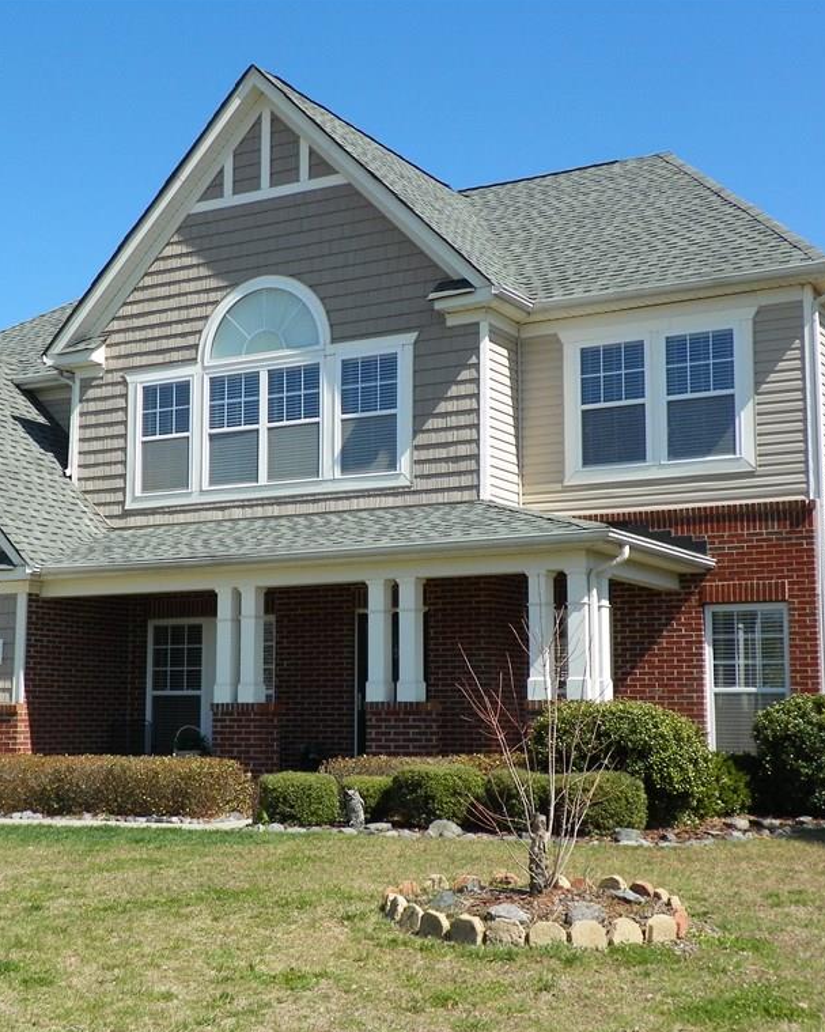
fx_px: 1648
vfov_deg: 34.7
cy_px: 514
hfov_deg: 28.0
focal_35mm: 54
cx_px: 322
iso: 64
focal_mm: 7.3
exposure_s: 1/320
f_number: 5
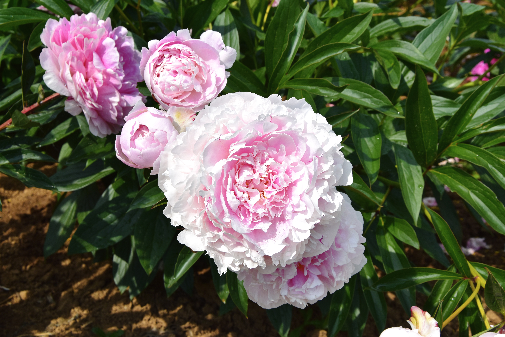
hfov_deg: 33.4
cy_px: 168
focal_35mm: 60
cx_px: 252
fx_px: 842
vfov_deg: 22.6
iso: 220
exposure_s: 1/500
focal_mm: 40
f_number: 11
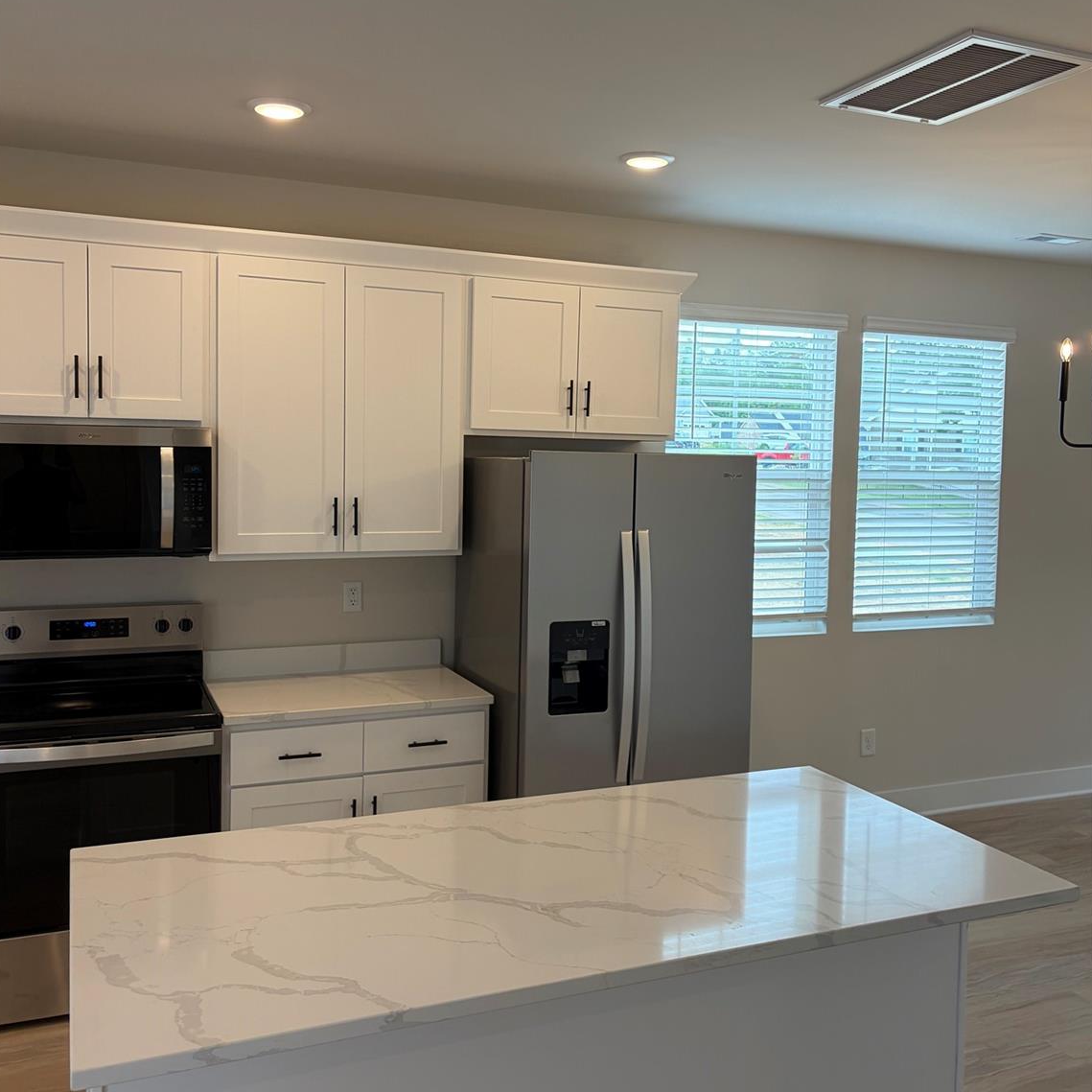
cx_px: 546
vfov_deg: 52.5
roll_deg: -2.8
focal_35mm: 31
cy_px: 524
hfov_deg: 52.5
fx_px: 1106
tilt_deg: -3.3
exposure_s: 1/120
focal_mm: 5.96
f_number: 1.6
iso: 40
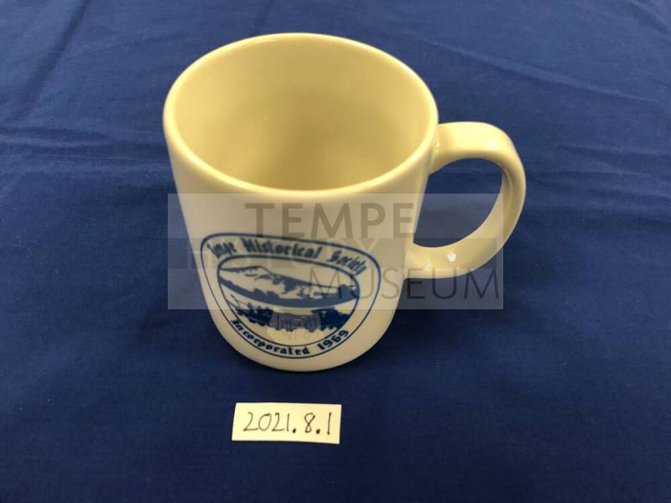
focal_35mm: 28
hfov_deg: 63.4
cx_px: 336
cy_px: 252
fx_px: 543
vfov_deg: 49.7
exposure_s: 1/15
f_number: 1.8
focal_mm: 3.99
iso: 40
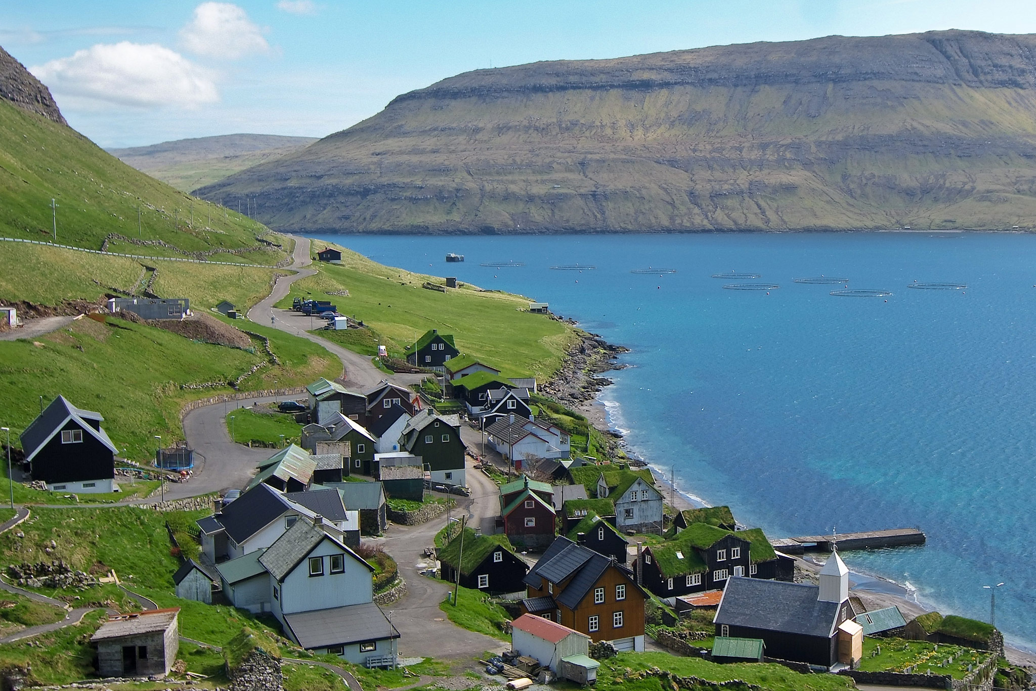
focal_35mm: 36
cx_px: 518
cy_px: 346
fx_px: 1036
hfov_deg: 53.1
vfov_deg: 36.9
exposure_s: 1/400
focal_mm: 24
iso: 100
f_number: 5.6
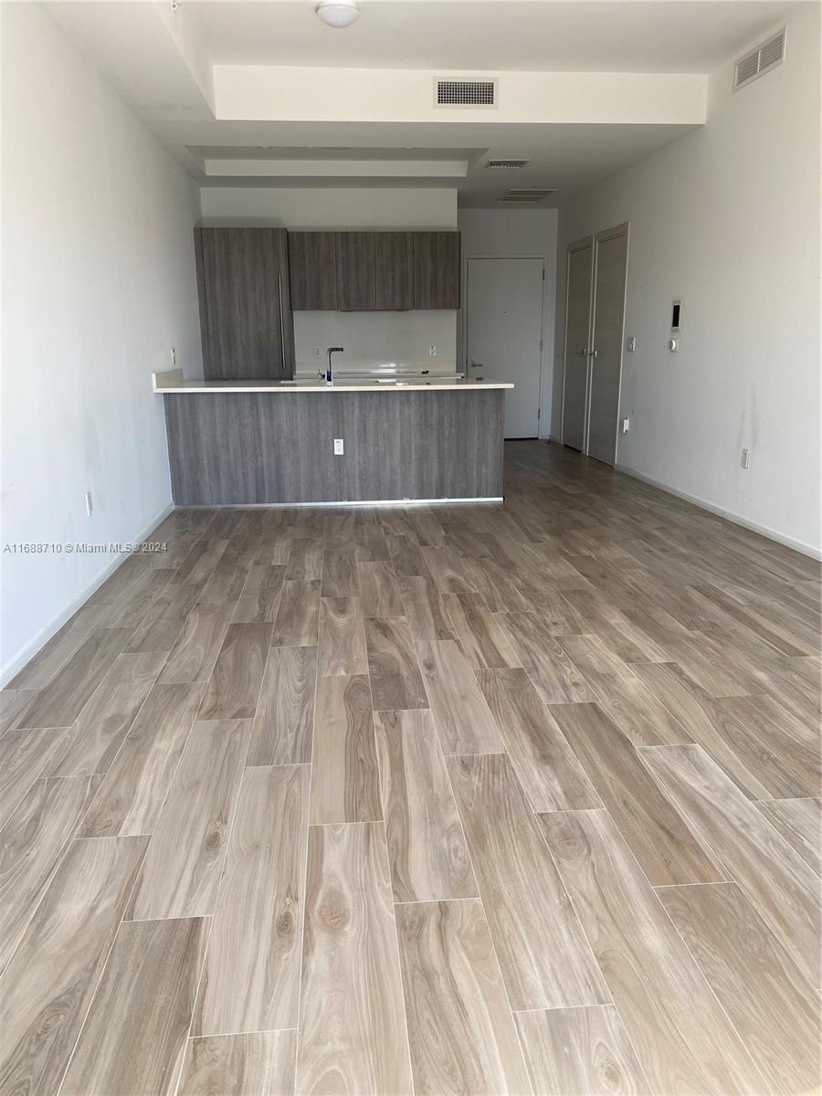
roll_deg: +0.2
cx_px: 411
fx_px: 823
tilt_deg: -13.7
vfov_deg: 67.3
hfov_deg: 53.1
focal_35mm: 26
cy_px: 548
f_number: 1.8
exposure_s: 1/122
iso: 40
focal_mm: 4.25
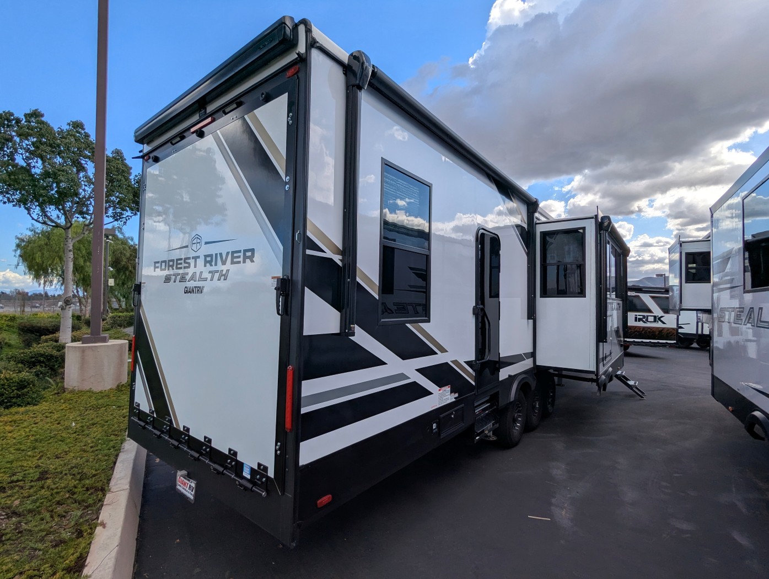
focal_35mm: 16
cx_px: 384
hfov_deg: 94.4
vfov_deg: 78.2
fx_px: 356
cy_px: 290
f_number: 2.2
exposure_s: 1/1821
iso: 45
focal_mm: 2.35
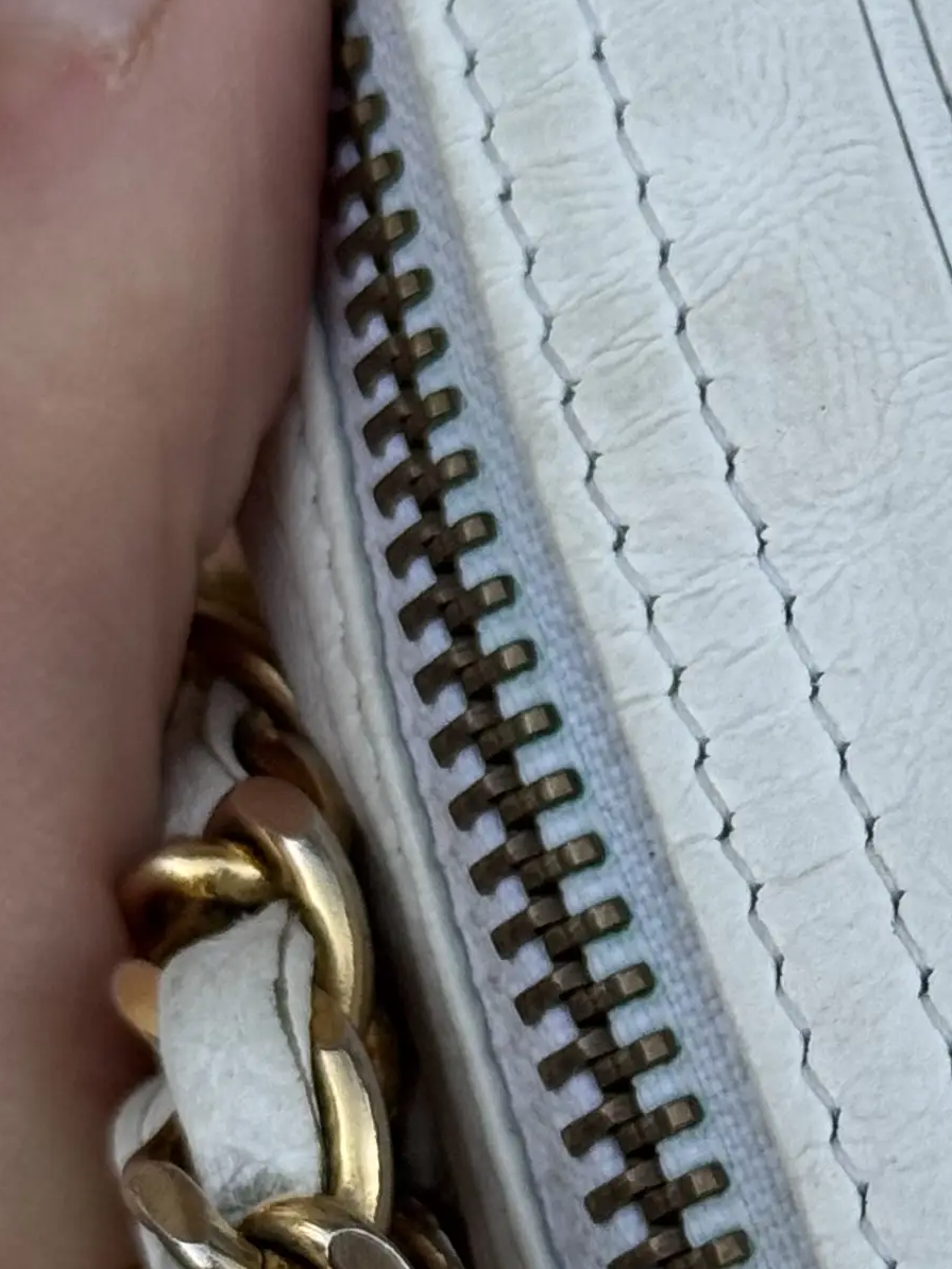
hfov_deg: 9.0
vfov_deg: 12.2
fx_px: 5941
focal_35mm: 162
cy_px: 501
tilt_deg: -50.3
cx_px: 1162
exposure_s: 1/50
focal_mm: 6.76
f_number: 1.78
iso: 100
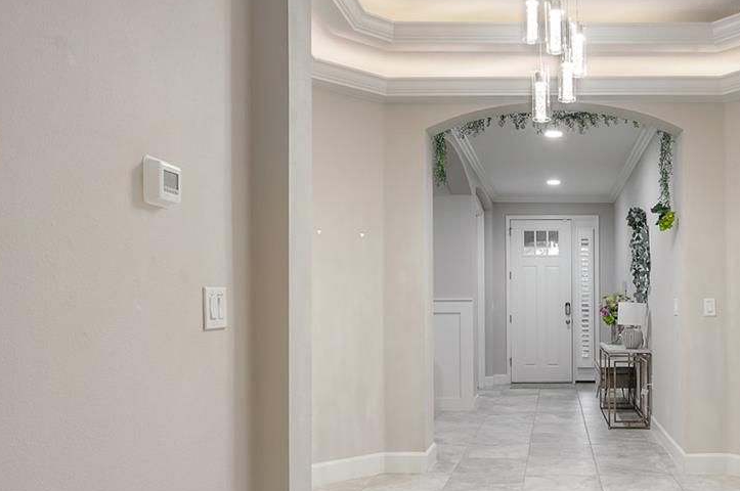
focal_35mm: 31
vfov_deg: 41.8
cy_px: 320
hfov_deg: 58.2
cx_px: 526
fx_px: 636
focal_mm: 14
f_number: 9
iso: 320
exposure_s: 1/15
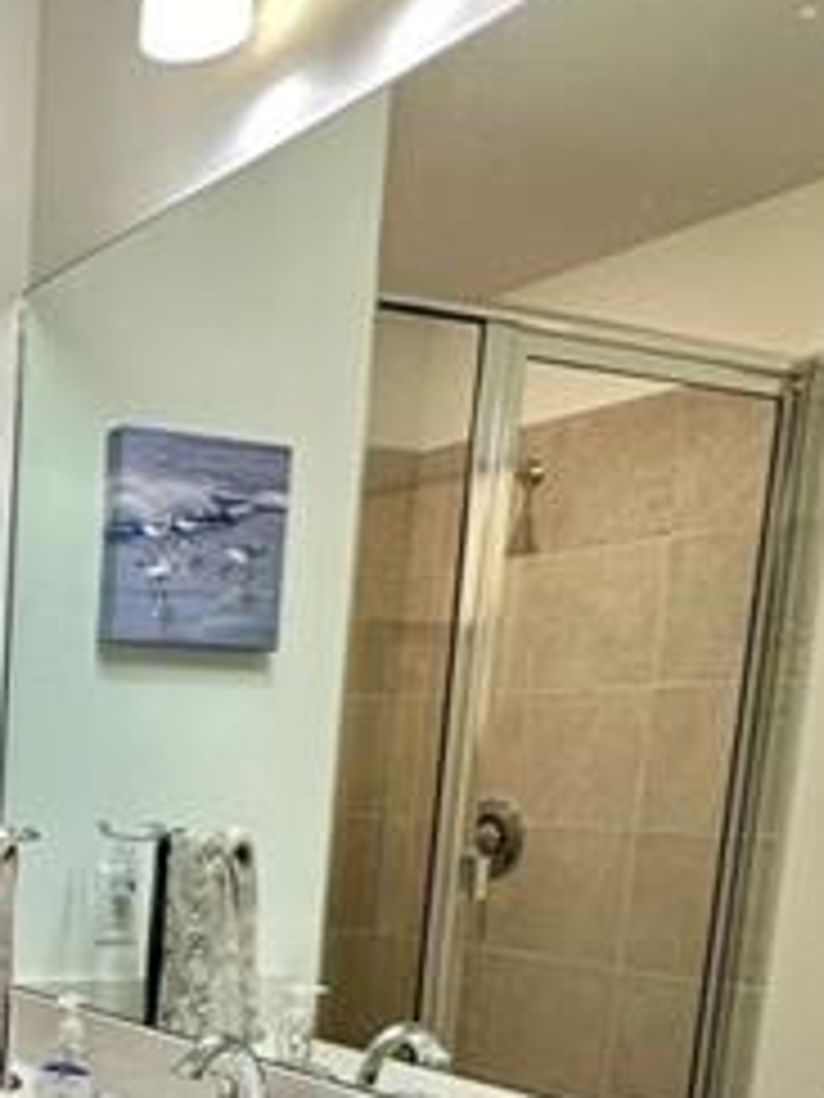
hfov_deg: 27.2
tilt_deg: -8.7
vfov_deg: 40.0
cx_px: -266
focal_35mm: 44
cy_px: 976
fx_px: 1397
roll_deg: -1.4
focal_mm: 2.22
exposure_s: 1/120
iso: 160
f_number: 2.2
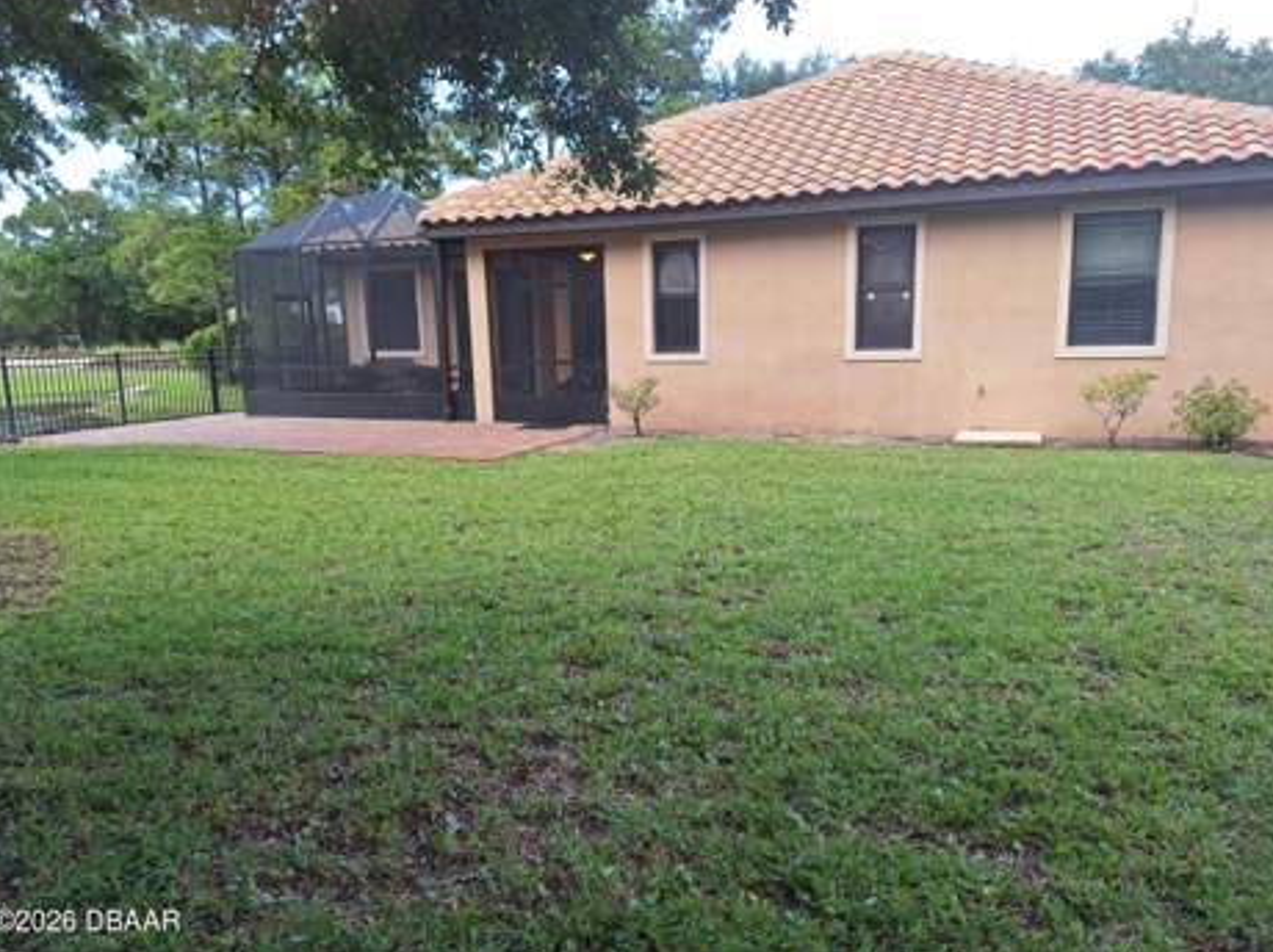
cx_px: 656
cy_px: 466
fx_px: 882
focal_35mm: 24
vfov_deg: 56.7
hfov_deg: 71.6
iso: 40
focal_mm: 5.54
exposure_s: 1/524
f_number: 1.8
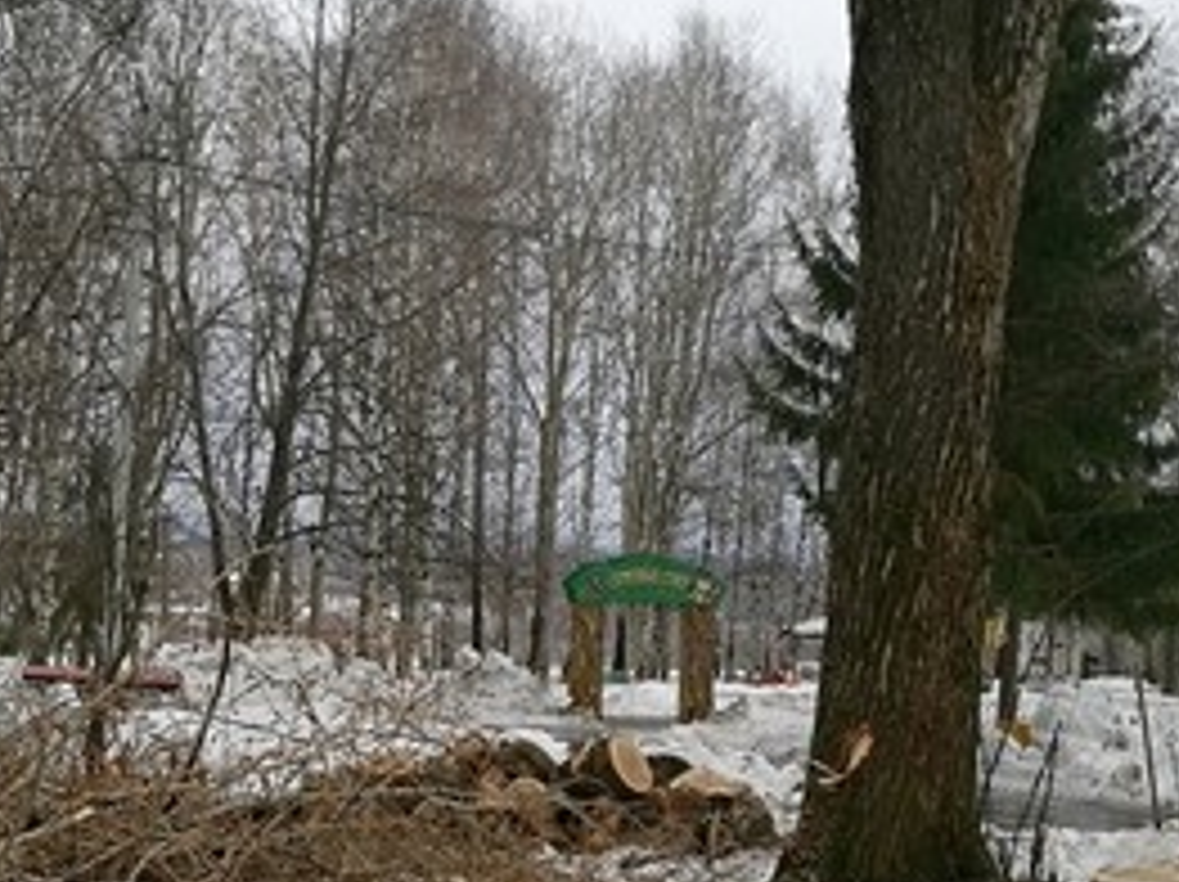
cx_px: 369
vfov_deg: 22.2
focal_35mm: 66
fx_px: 2246
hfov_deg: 29.2
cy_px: 544
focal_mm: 4.5
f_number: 2.2
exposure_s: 1/482
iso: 50
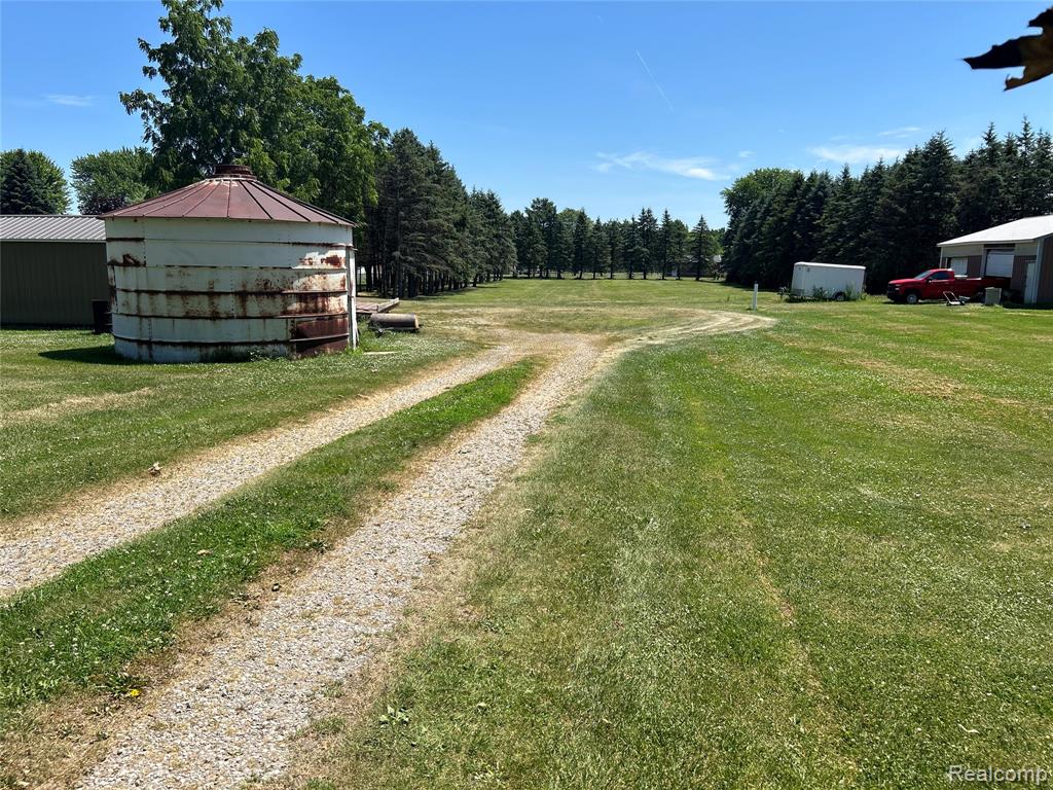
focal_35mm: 26
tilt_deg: -10.0
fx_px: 791
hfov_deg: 67.3
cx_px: 526
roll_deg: -0.4
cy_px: 395
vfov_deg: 53.1
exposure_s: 1/3460
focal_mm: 5.7
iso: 50
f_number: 1.5
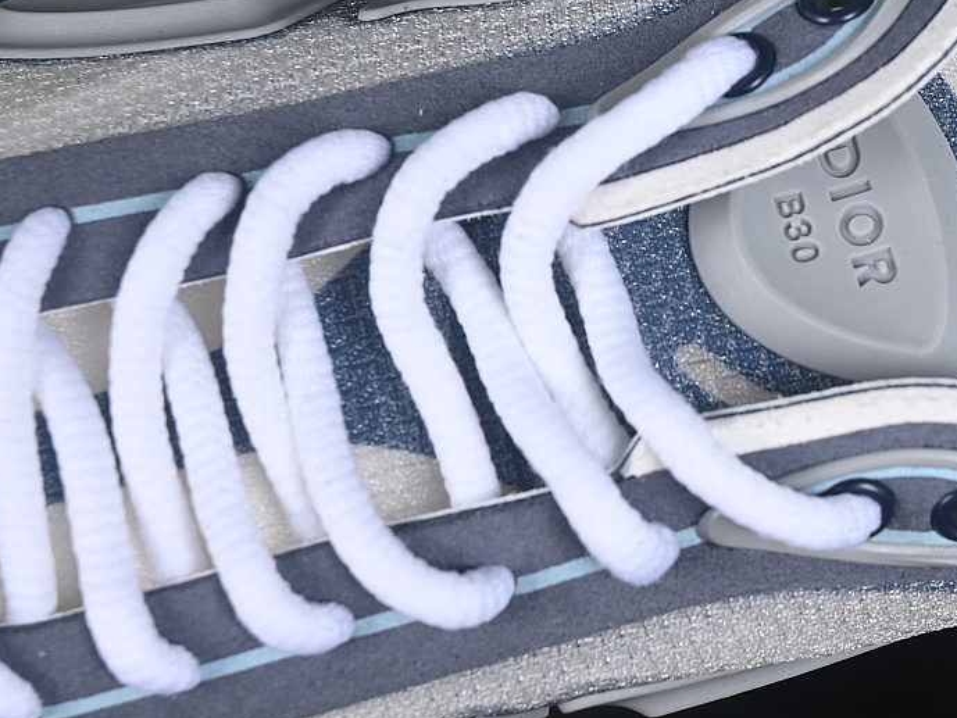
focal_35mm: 113
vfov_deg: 13.1
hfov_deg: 17.3
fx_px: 3125
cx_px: 739
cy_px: 269
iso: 160
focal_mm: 50
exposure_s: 1/80
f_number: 7.1
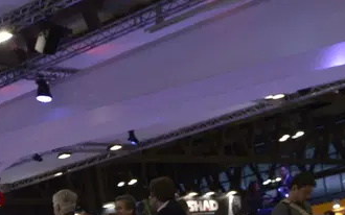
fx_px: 940
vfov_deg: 12.1
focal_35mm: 100
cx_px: -79
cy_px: 374
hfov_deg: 19.5
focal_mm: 27
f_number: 8
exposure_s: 1/160
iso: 1000
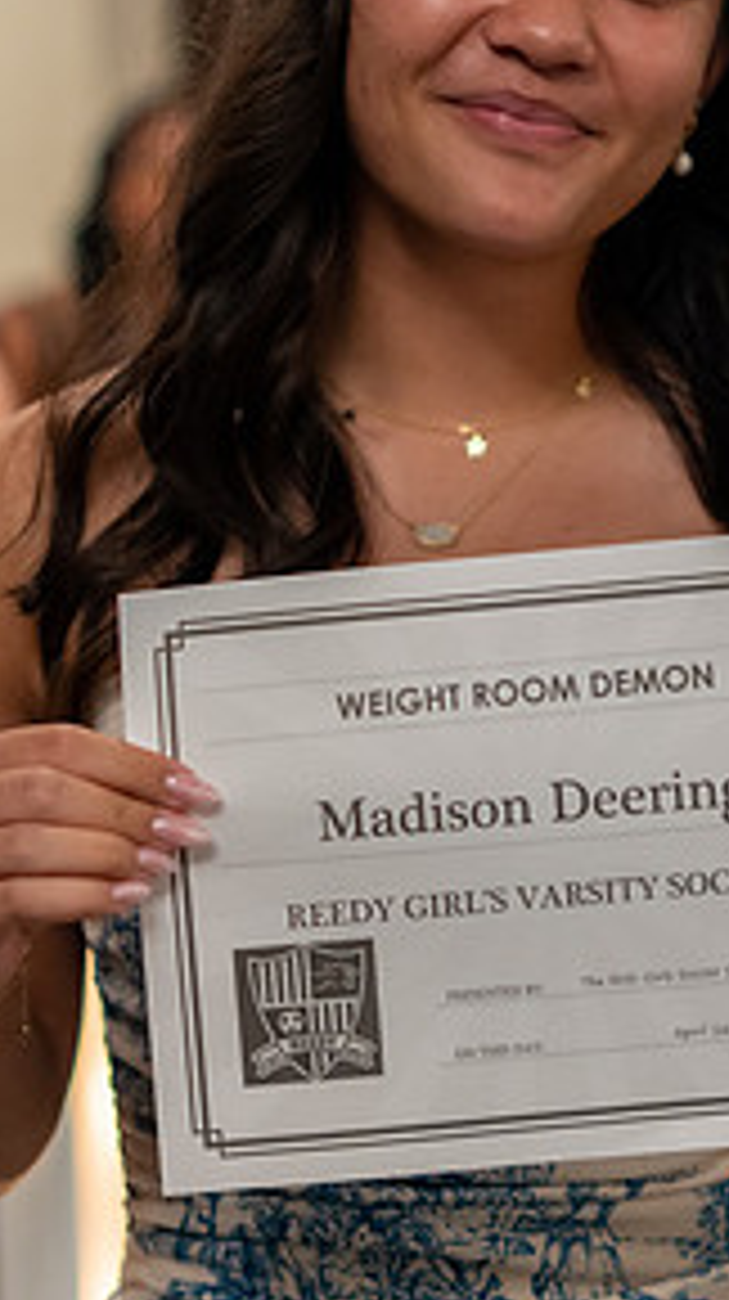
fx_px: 3962
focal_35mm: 115
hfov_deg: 10.4
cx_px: 724
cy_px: 414
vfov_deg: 18.6
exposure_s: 1/250
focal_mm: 50
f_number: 1.8
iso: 1000
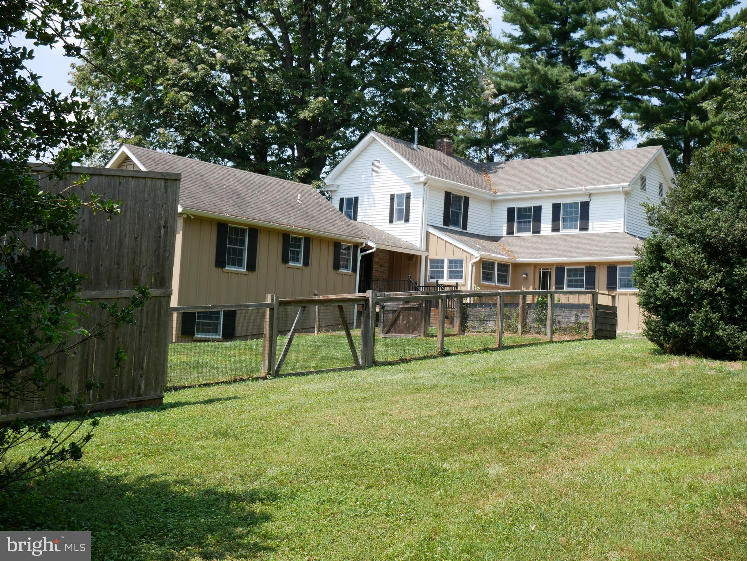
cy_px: 280
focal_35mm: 40
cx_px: 374
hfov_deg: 46.8
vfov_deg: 36.0
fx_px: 864
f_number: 7.1
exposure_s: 1/250
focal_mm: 20
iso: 200
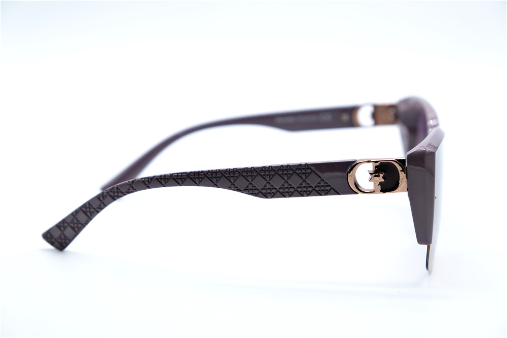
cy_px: 169
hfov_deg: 25.7
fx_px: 1112
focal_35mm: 79
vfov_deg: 17.3
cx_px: 254
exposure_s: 1/125
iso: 160
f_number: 5.6
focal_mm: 52.7
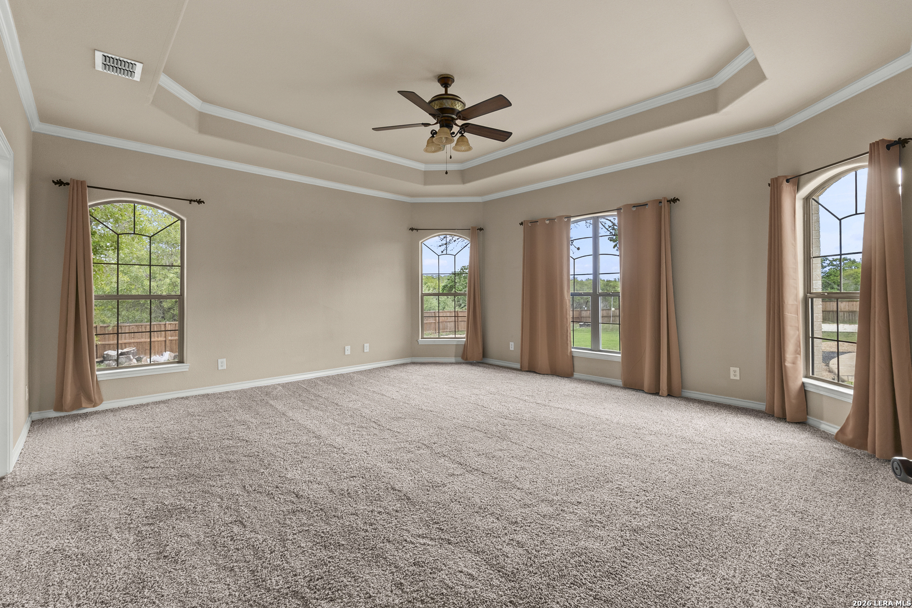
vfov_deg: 77.3
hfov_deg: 100.4
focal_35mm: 15
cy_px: 304
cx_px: 456
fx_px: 380
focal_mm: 10
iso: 500
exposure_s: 1/8
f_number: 8
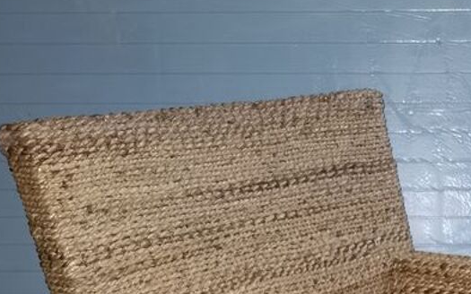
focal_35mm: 70
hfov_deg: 28.4
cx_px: 414
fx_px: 898
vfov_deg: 16.0
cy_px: 512
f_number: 1.8
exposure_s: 1/33.3
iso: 500
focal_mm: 5.58
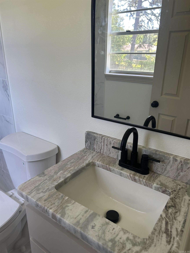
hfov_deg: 53.1
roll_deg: +0.9
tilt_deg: -17.9
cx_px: 95
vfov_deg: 67.3
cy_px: 126
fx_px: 190
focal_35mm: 26
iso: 80
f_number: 1.5
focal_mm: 5.7
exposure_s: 1/121
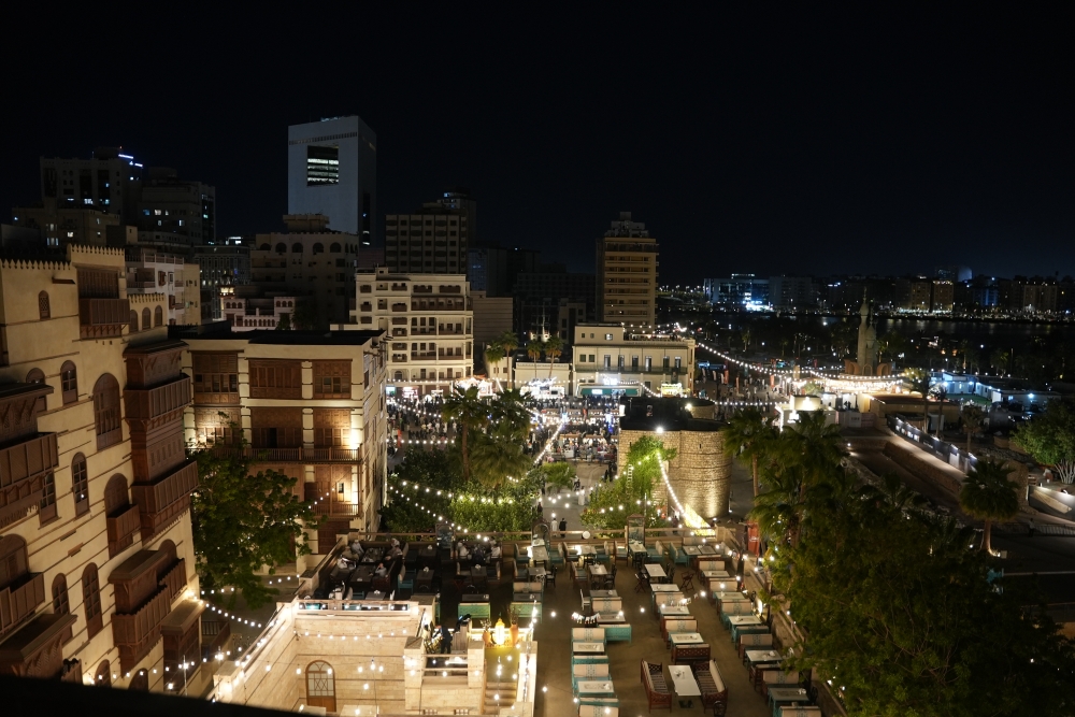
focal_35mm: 24
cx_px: 538
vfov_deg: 53.1
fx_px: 717
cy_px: 358
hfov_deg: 73.7
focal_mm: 24
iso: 2000
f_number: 2.8
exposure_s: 1/60
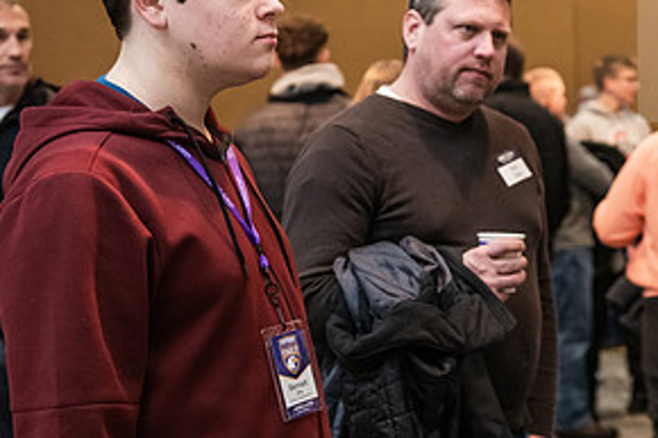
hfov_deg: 20.9
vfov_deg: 14.2
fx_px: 1754
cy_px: 208
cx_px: 570
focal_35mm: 96
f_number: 3.2
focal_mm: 48
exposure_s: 1/200
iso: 2500
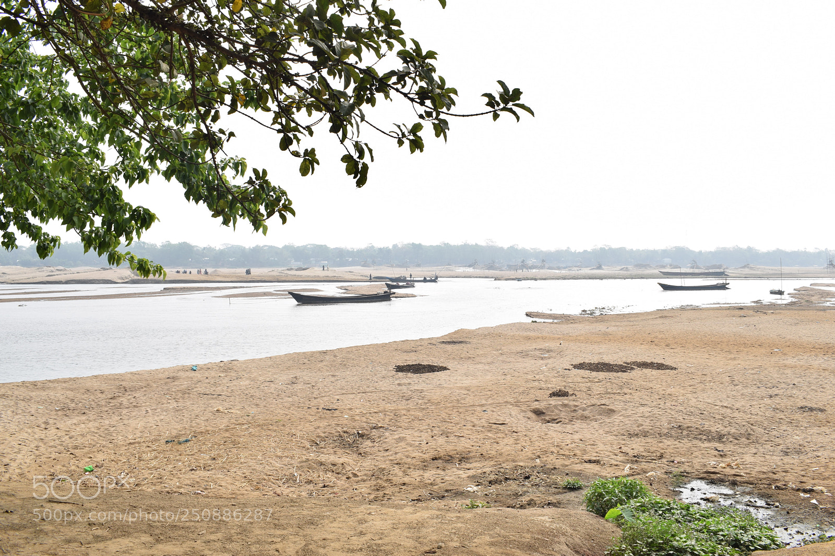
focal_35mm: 33
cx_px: 418
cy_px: 278
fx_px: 765
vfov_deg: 40.0
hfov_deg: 57.2
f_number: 9
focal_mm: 22
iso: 100
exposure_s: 1/125
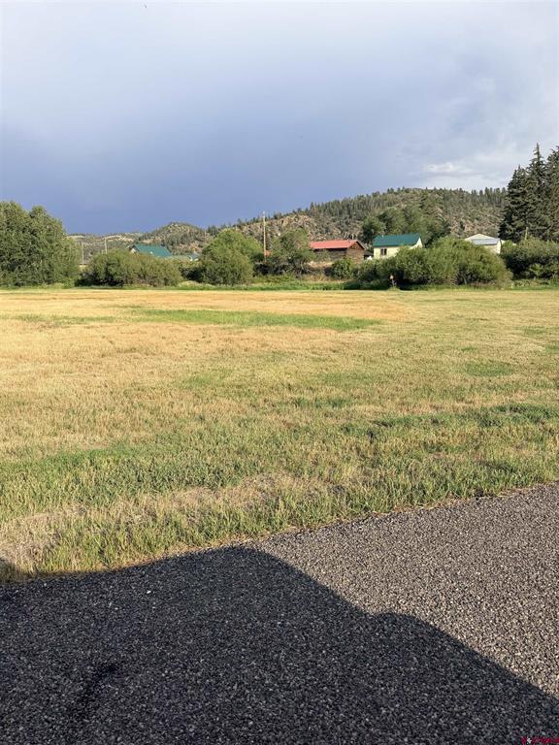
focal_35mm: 24
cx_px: 280
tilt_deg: -10.5
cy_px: 372
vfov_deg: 71.6
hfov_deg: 56.8
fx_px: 517
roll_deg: +0.4
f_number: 1.78
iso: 80
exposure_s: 1/4167
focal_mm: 6.76
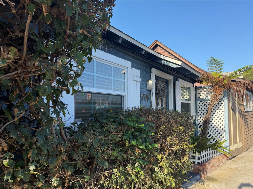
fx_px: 175
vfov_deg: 56.8
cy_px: 94
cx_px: 126
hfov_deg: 71.6
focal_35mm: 24
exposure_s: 1/1653
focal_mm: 6.76
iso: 80
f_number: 1.78
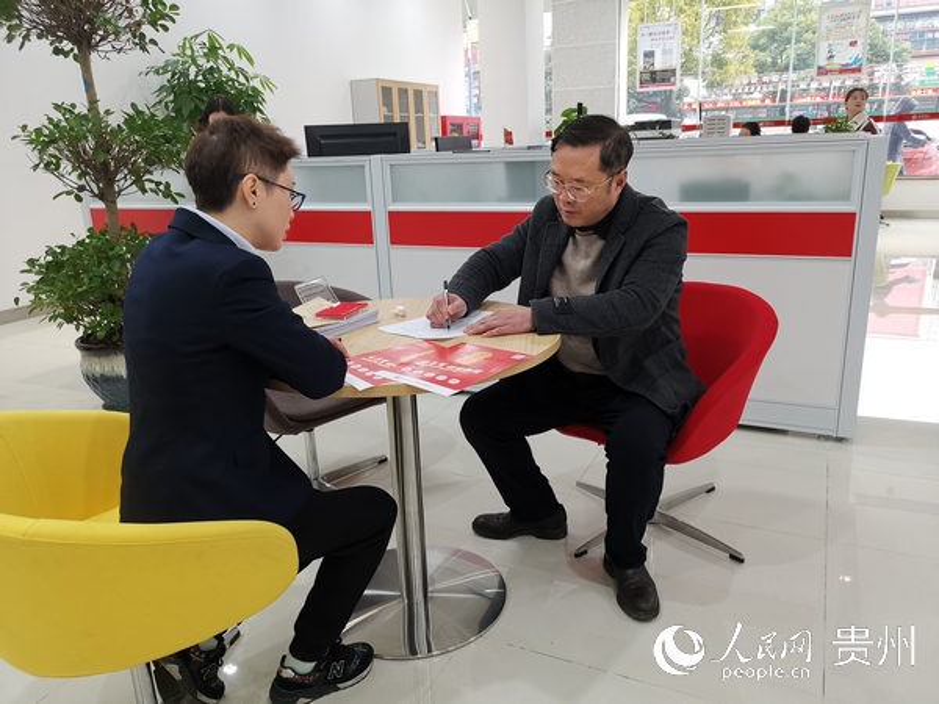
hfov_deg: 65.3
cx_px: 470
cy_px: 352
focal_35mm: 27
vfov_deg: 51.4
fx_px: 732
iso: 320
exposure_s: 1/100
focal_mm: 5.58
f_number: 1.8
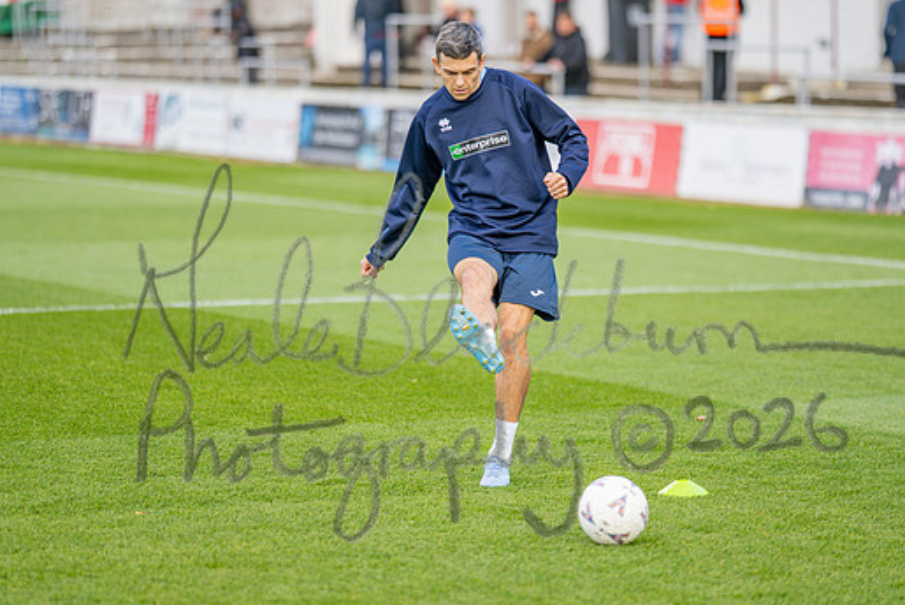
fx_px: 3823
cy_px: 277
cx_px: 506
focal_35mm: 152
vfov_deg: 9.0
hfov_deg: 13.5
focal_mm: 135
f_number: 1.8
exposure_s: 1/2000
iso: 360
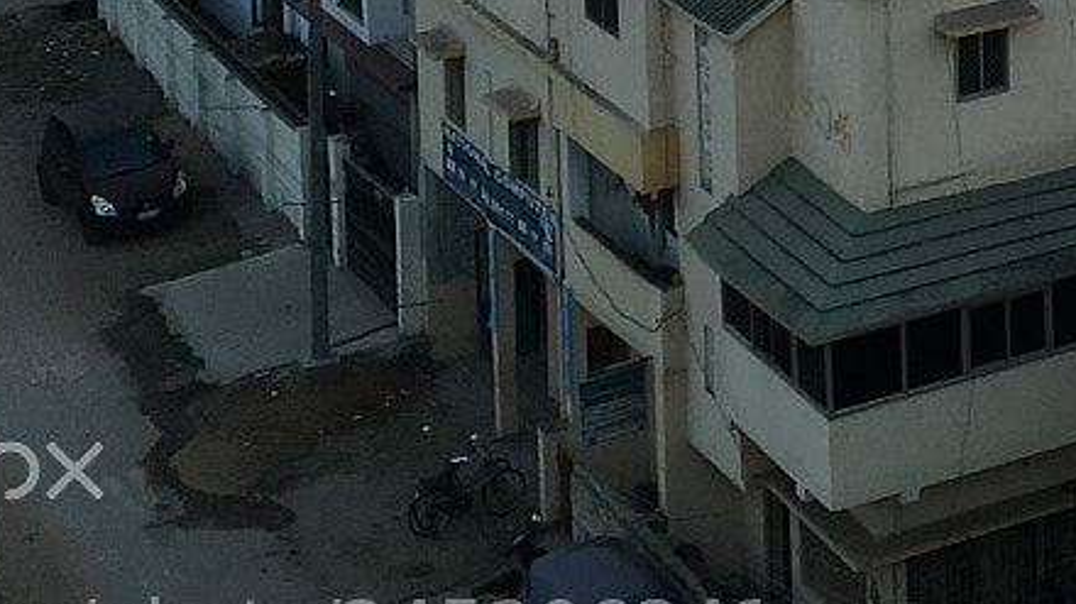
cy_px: -648
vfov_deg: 9.7
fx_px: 3279
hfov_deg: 17.3
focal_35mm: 115
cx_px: 1453
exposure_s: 1/108
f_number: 2.2
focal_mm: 4.15
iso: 25
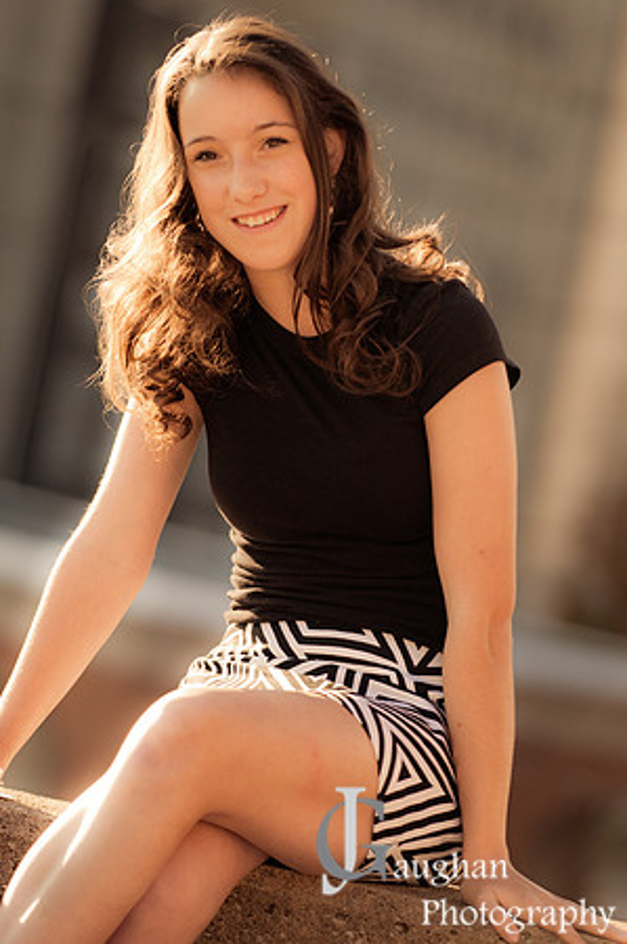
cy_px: 472
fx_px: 5695
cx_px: 314
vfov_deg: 9.5
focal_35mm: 218
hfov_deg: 6.3
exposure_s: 1/2000
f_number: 3.2
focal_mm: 145
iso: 500
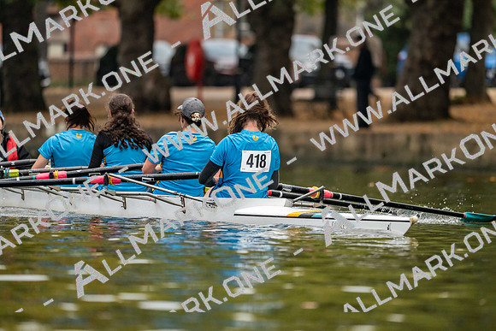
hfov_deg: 5.2
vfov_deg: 3.4
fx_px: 5512
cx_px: 248
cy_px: 166
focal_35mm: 400
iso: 2800
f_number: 4.5
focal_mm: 400
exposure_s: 1/2500
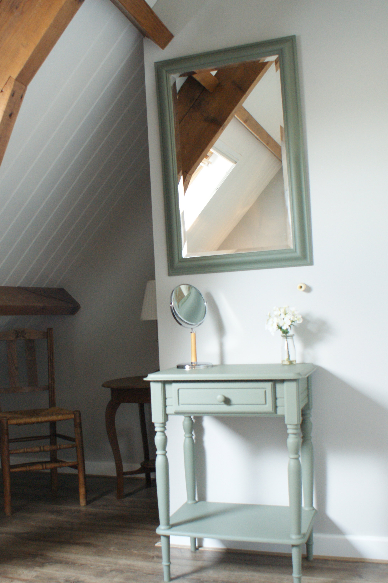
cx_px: 140
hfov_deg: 34.8
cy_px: 328
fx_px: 615
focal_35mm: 38
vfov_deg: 50.6
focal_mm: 18
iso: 800
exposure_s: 1/15
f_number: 3.5
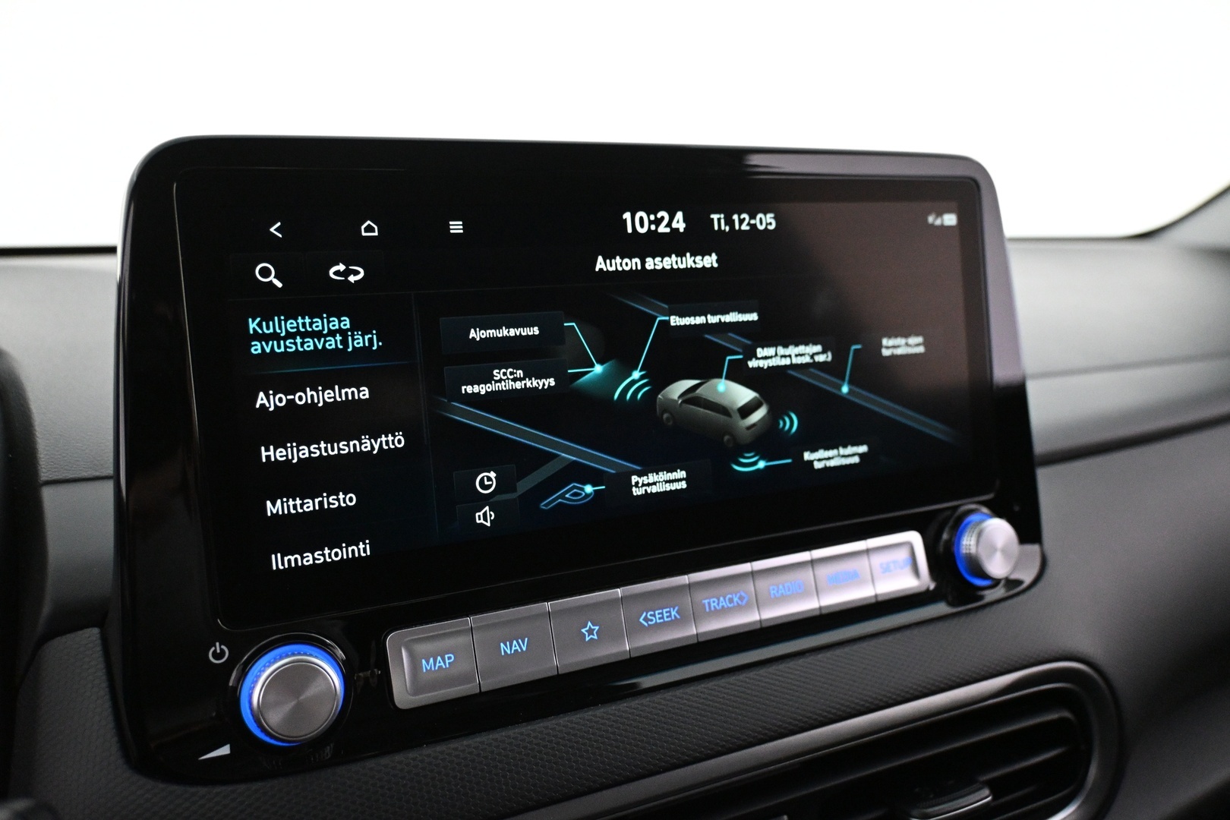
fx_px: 999
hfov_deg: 63.2
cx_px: 615
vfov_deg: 44.6
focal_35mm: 29
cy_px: 410
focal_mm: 19.5
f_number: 3.8
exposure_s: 1/60
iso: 4000
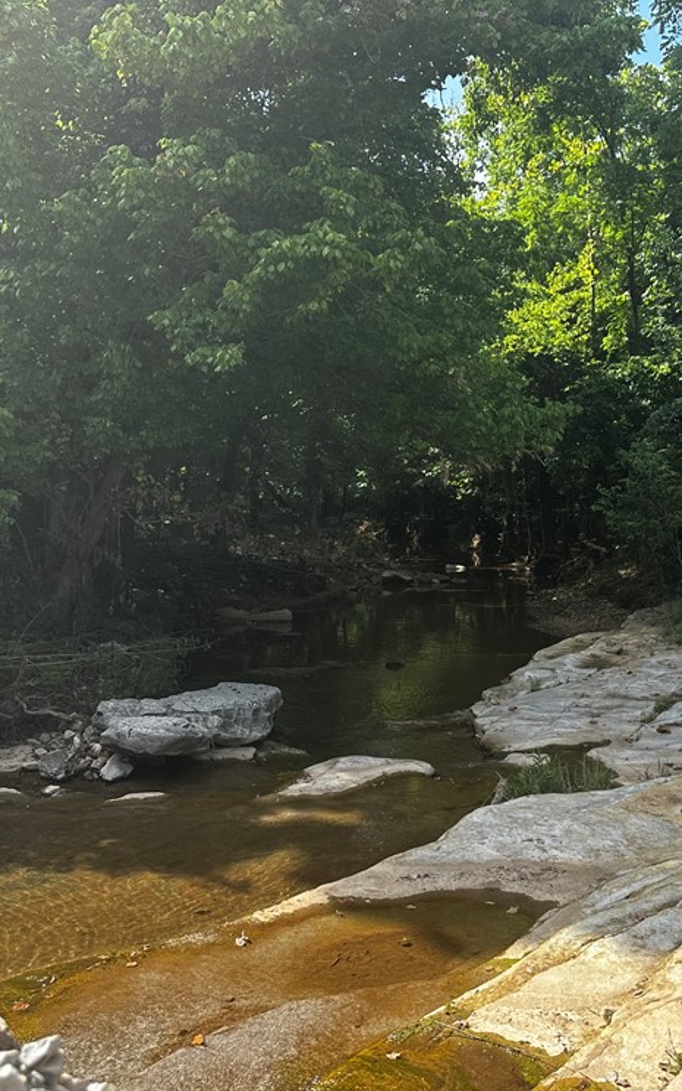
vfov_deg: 55.3
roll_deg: -1.1
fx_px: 1041
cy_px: 557
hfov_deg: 36.0
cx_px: 444
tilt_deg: -1.5
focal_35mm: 35
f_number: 1.78
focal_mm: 6.86
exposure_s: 1/1304
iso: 80
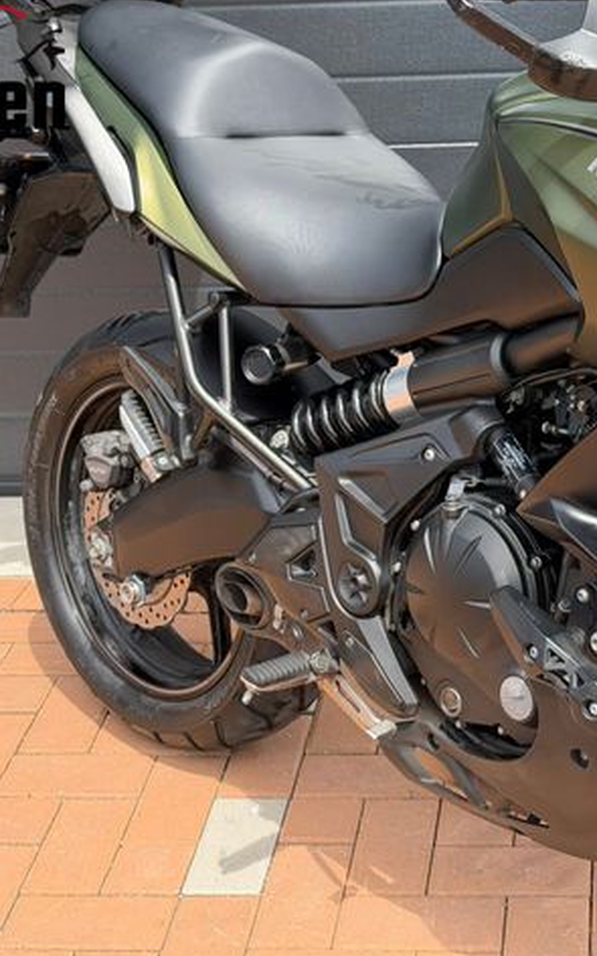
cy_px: 480
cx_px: 453
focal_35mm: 69
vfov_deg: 29.8
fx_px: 1796
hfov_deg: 18.7
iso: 100
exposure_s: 1/1715
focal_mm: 6.76
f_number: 1.78
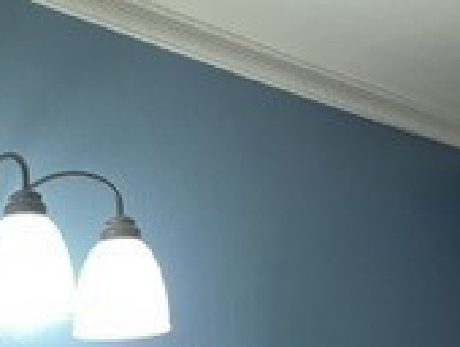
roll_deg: +1.6
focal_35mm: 79
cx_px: -106
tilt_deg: -0.5
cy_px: 485
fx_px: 1051
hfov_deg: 22.5
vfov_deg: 17.3
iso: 100
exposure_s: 1/60
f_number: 1.8
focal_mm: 3.99
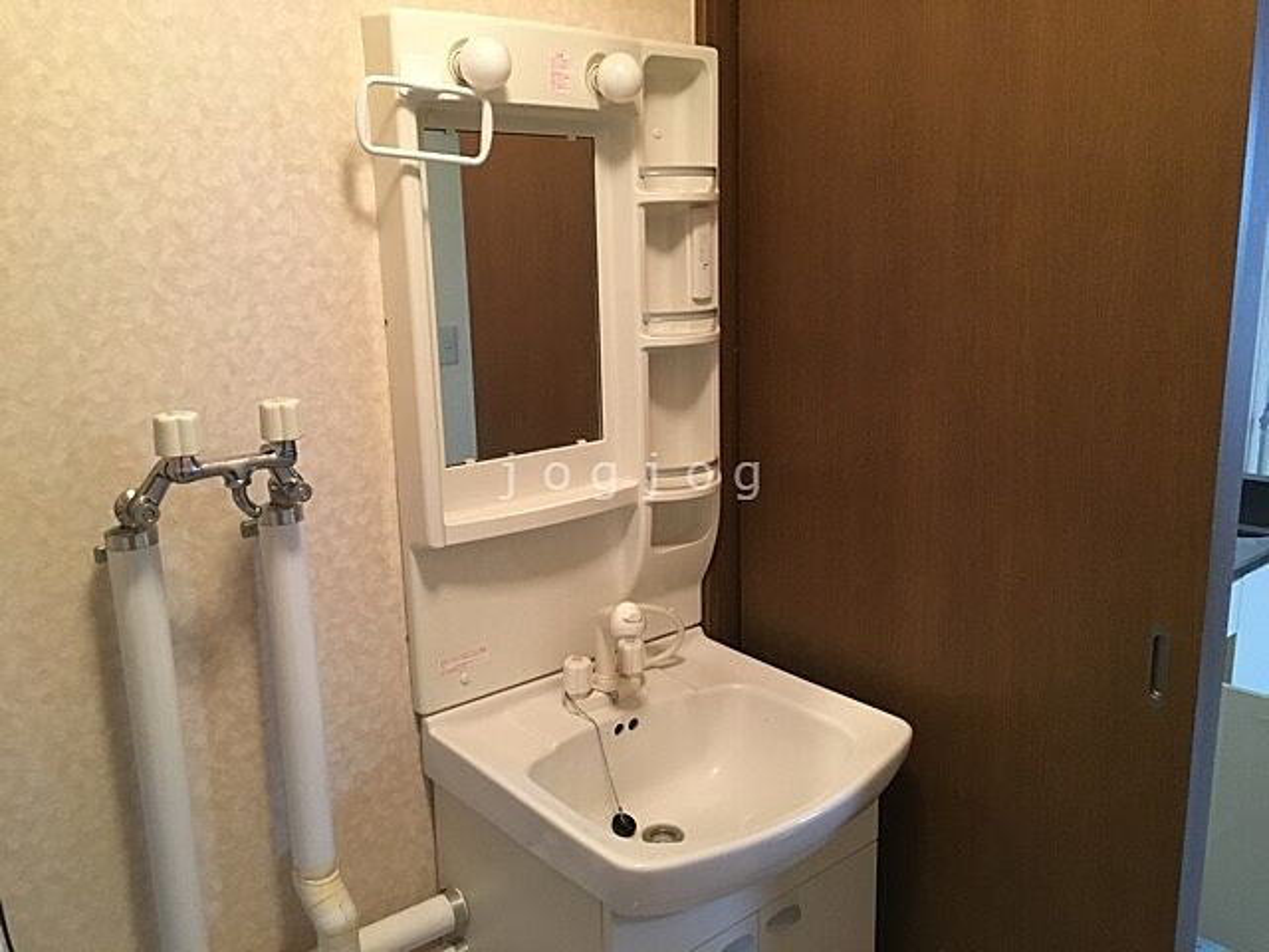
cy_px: 476
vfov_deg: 48.2
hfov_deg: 61.7
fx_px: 1063
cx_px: 634
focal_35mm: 29
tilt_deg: -12.9
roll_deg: +1.5
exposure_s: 1/15
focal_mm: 4.15
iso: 200
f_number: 2.2
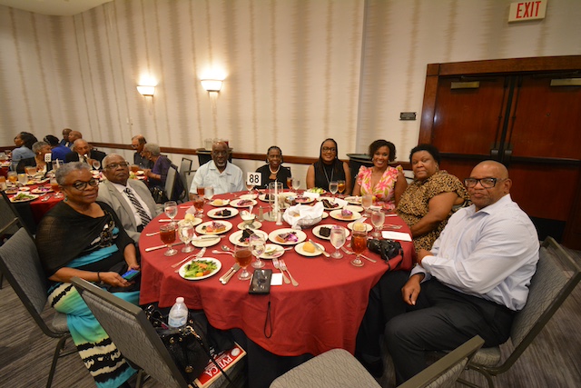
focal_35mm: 16
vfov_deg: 72.1
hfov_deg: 95.0
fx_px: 266
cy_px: 194
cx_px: 290
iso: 1600
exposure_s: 1/60
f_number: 4.8
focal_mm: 11
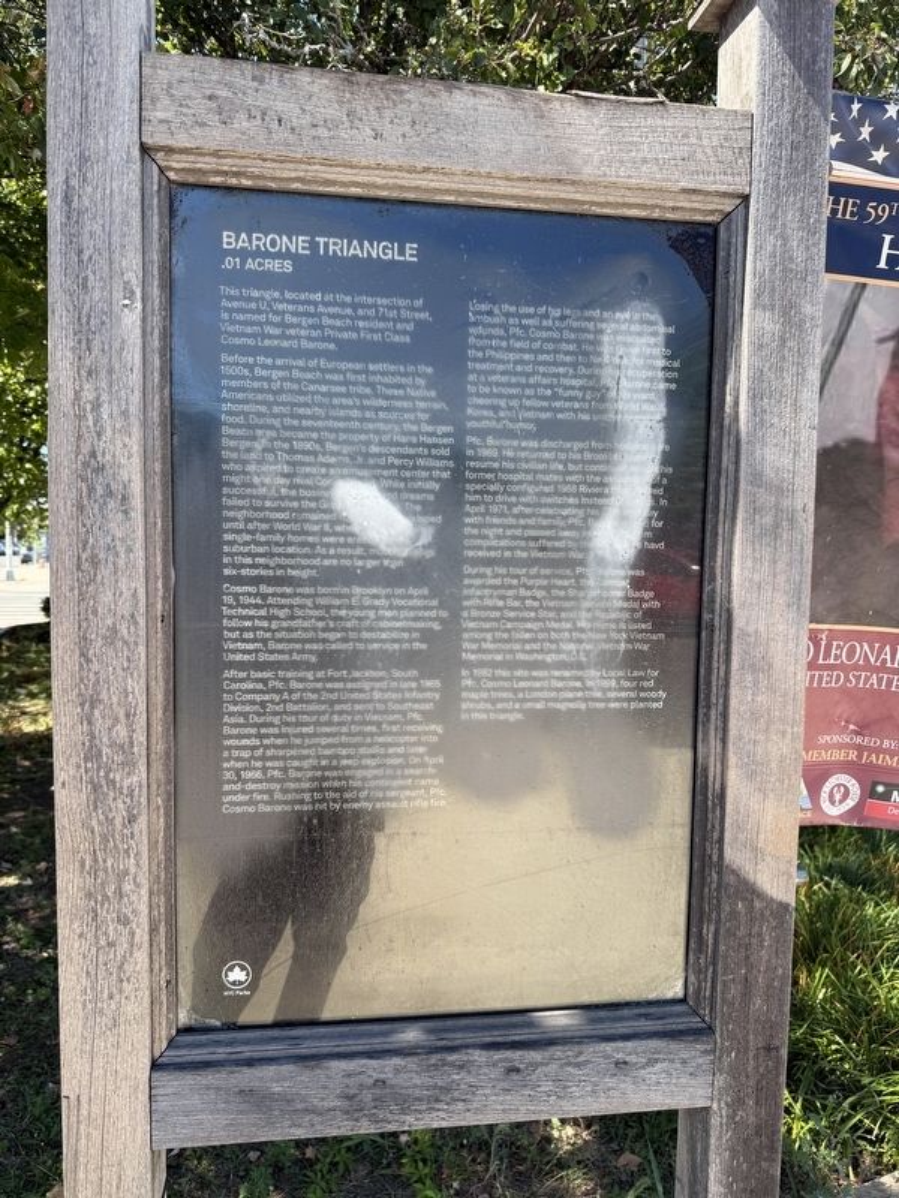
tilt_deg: -2.6
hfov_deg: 56.8
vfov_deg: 71.6
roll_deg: -0.9
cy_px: 599
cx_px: 450
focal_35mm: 24
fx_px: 831
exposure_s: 1/992
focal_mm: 6.76
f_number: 1.78
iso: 80
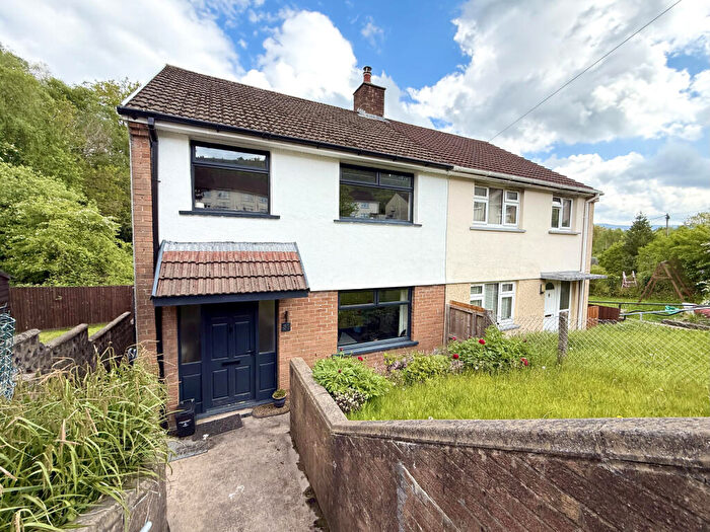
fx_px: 287
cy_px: 266
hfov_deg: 102.1
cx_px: 355
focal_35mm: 14
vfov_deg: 85.7
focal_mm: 2.22
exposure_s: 1/742
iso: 50
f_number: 2.2
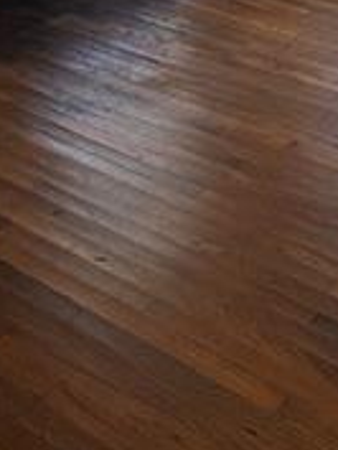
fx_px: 845
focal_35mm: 65
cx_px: 348
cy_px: -112
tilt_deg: -11.1
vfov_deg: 26.1
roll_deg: -1.6
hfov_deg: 21.7
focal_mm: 6.76
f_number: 1.78
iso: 125
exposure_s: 1/60
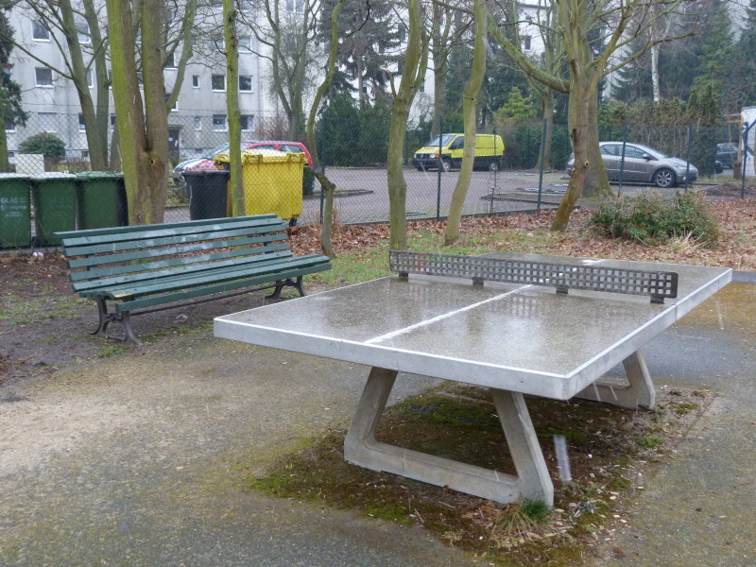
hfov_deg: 54.0
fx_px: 743
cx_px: 378
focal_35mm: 34
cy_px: 284
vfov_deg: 41.8
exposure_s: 1/60
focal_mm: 6.2
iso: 200
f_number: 3
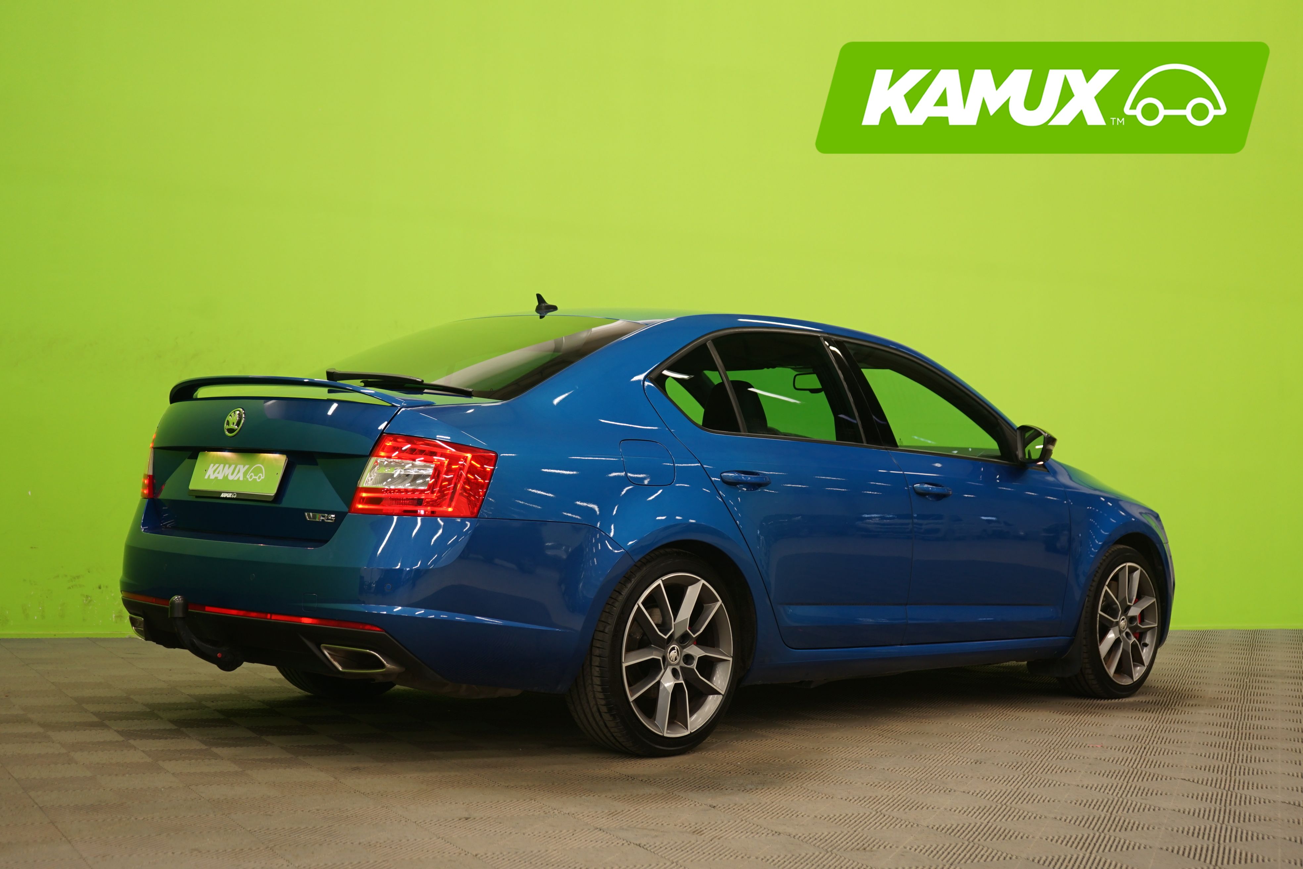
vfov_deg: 27.5
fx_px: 1773
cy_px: 434
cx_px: 652
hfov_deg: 40.3
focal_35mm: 49
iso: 400
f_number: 4.5
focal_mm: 49
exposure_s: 1/8
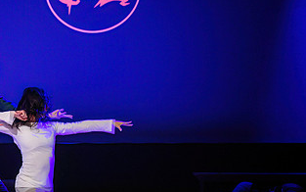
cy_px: 92
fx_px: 718
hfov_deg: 23.4
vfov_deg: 15.2
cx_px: 26
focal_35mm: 86
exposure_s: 1/200
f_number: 2.8
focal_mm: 41
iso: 3200
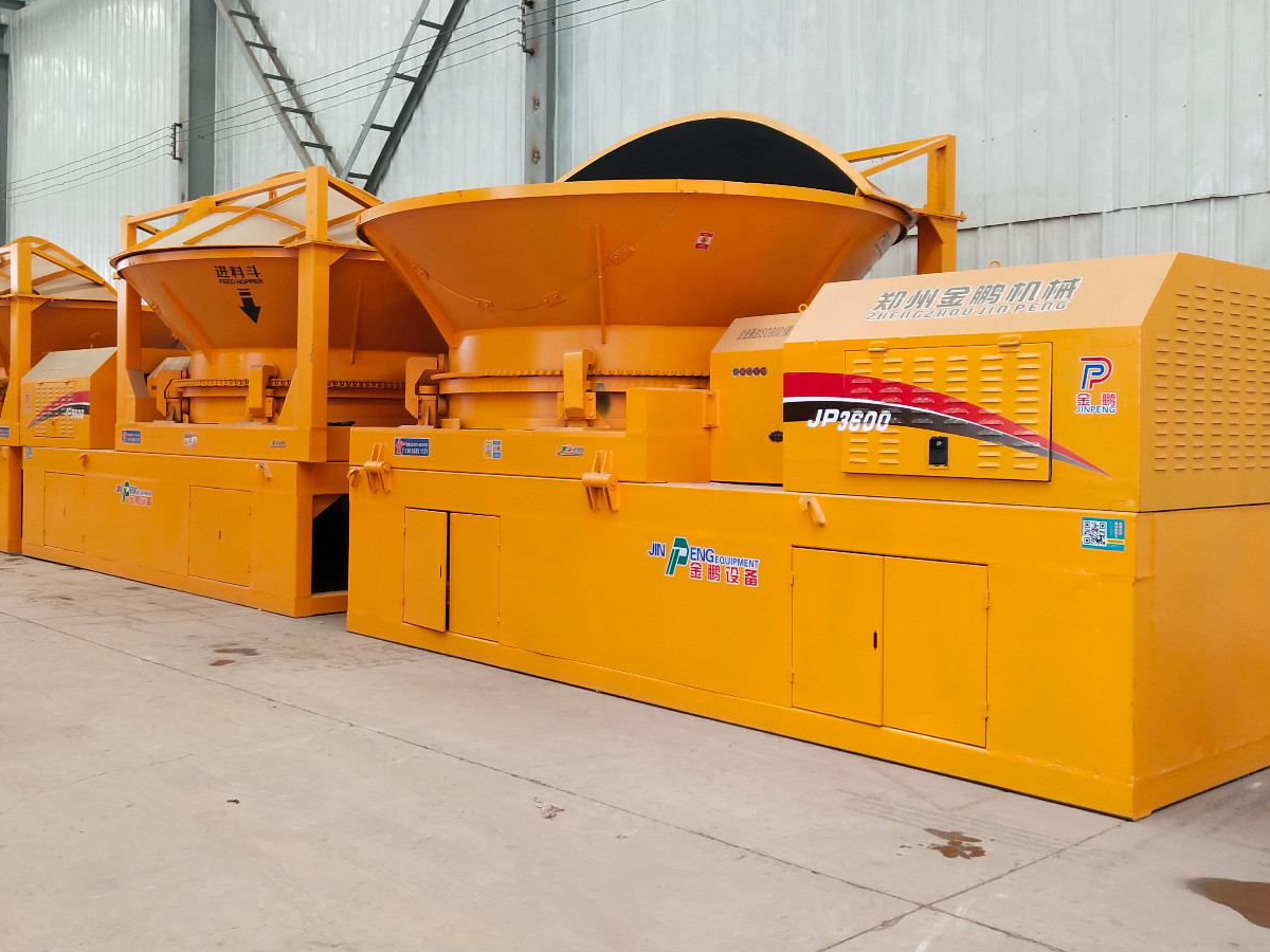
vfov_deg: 35.9
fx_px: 1468
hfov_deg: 46.6
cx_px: 537
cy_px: 420
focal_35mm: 40
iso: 152
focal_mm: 3.95
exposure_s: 1/50
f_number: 1.8
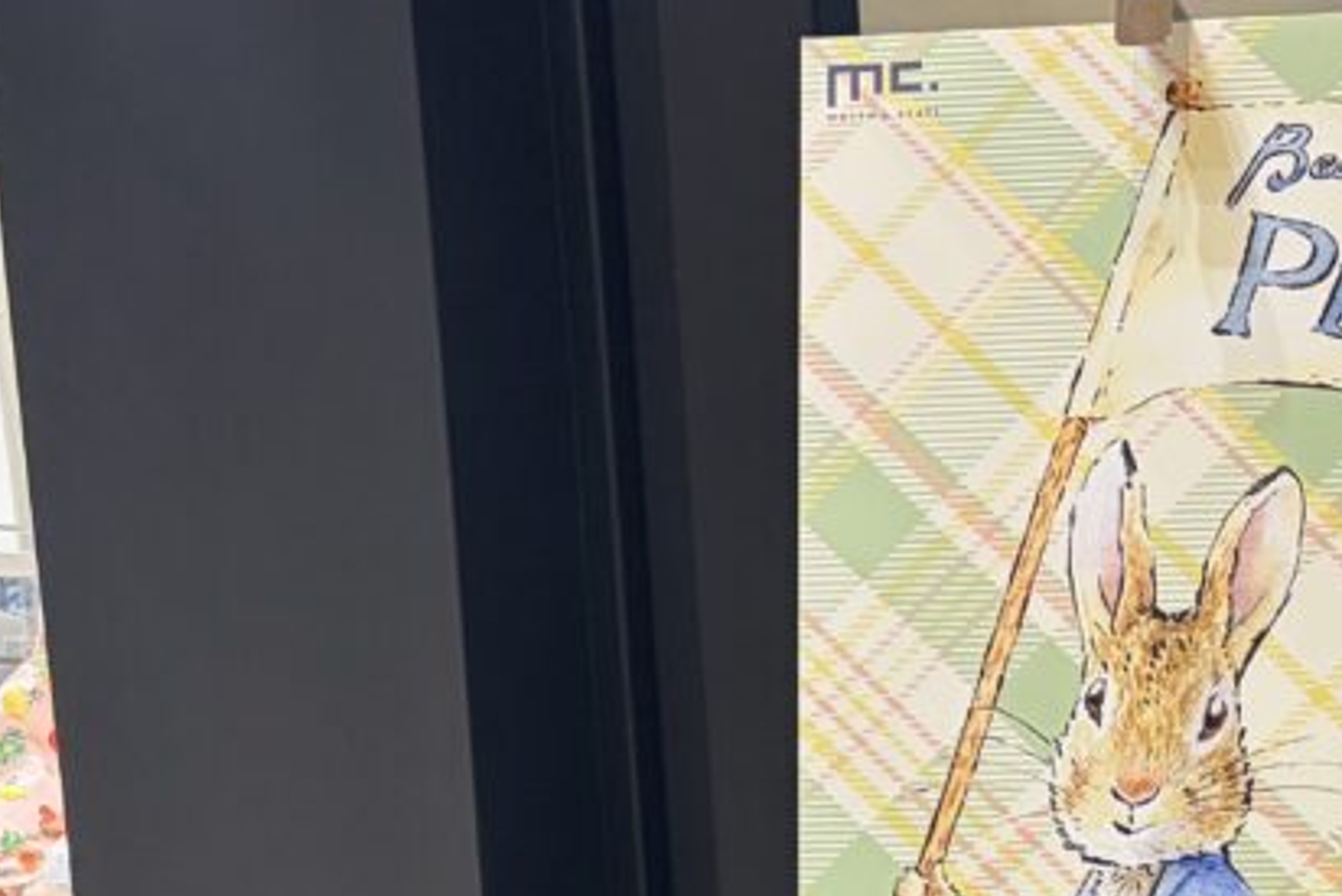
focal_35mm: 84
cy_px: 1326
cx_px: 1567
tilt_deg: -9.5
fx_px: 3132
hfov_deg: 22.5
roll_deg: +1.7
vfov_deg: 15.1
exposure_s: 1/60
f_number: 1.6
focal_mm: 5.96
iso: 160
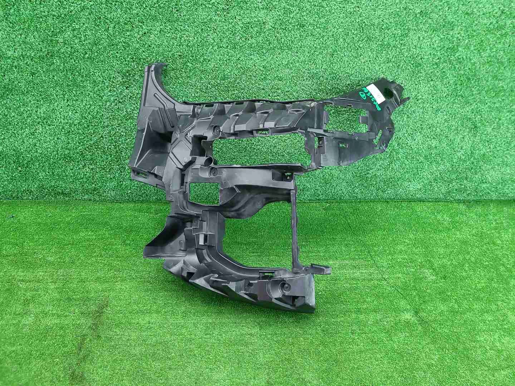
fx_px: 387
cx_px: 258
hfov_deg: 67.3
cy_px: 193
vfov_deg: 53.1
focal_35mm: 26
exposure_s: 1/50
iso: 355
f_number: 1.8
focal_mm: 5.4
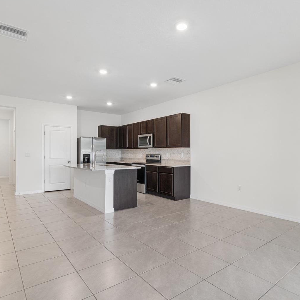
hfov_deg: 74.8
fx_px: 196
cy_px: 154
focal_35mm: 20
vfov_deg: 74.8
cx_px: 157
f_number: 7.1
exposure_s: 1/2.5
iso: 100
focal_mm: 10
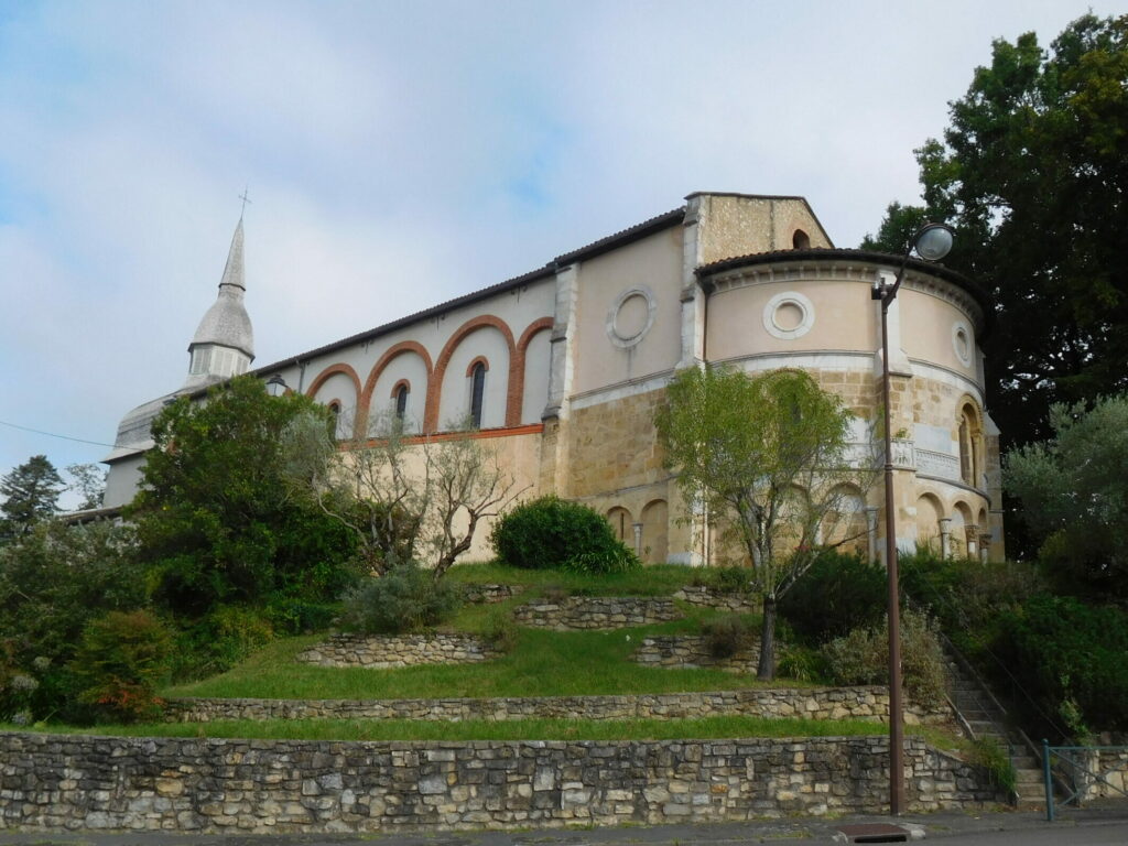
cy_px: 423
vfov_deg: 54.9
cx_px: 564
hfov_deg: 69.4
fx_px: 815
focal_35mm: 25
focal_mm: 4.5
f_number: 3.4
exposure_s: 1/1250
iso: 125
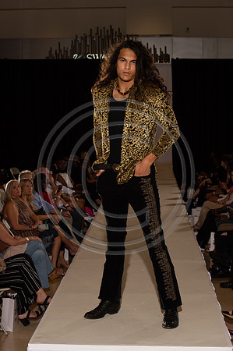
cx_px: 116
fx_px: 681
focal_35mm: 70
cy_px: 176
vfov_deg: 28.9
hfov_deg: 19.4
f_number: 9
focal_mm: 70
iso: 800
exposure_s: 1/250
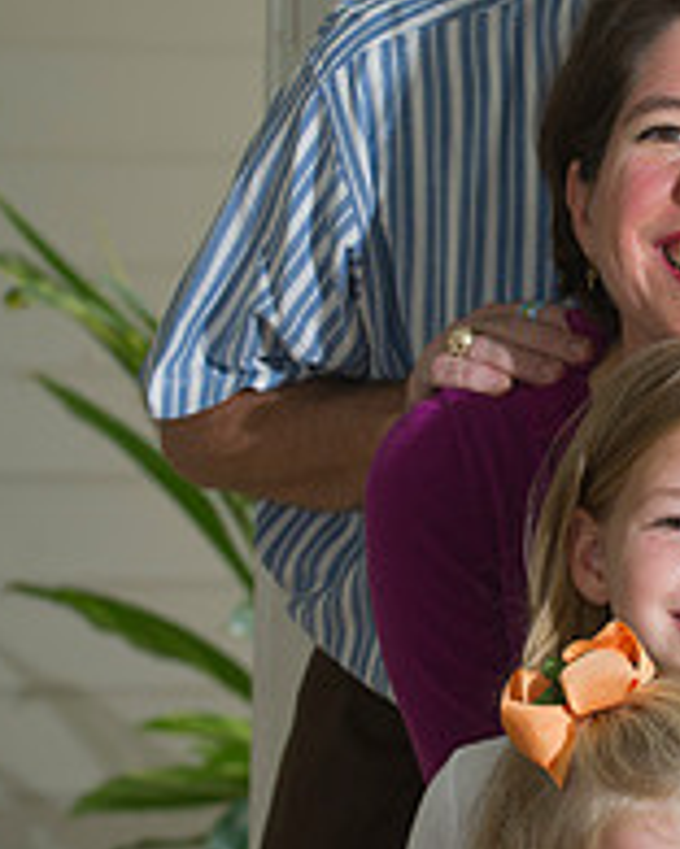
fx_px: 4906
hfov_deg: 7.9
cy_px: 348
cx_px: 621
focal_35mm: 195
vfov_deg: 9.9
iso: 320
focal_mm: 90
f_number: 5
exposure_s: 1/160
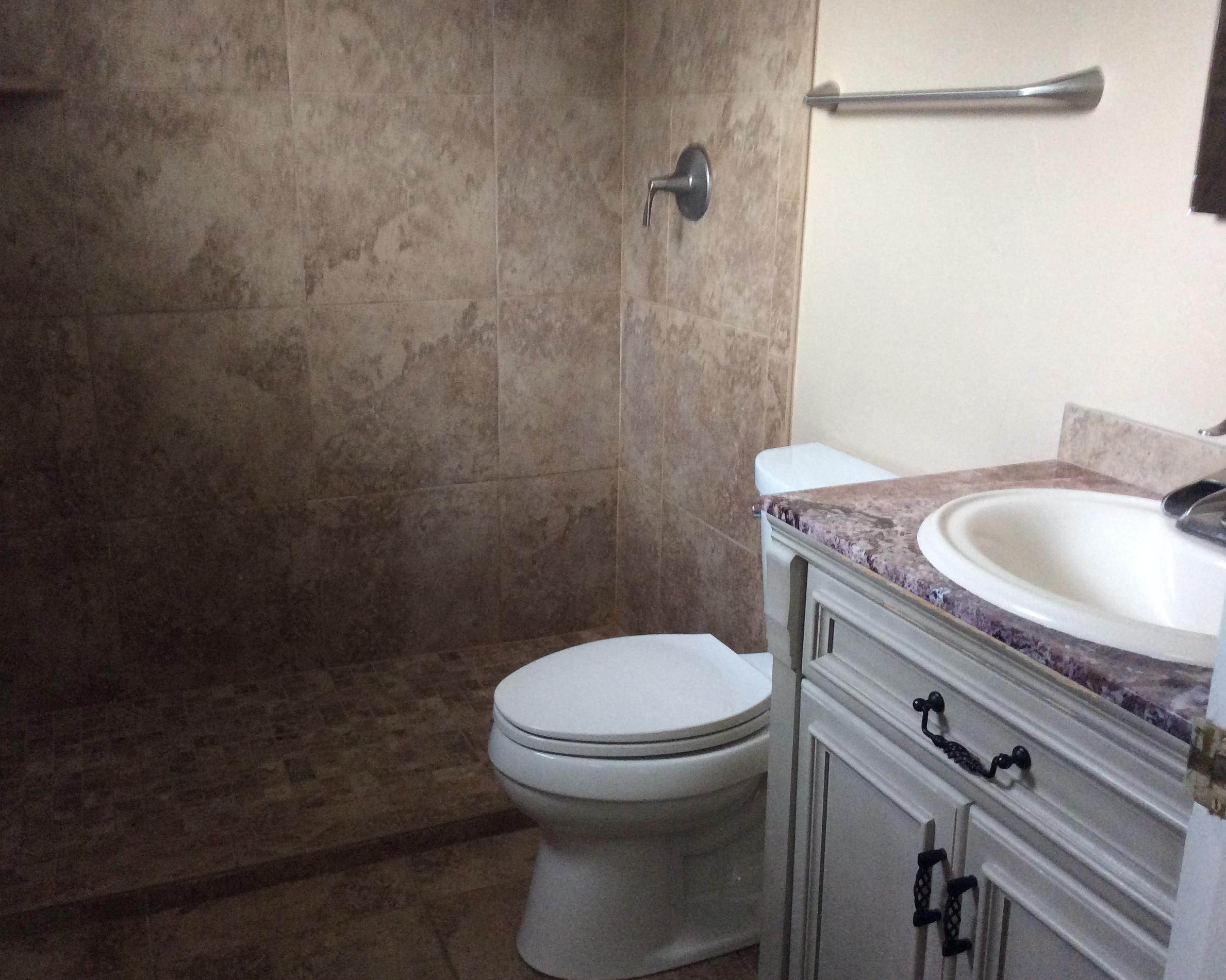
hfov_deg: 52.8
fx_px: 1234
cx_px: 573
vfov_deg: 43.4
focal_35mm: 34
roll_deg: -1.8
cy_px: 487
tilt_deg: -16.9
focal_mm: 3.3
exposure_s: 1/24
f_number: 2.4
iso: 160
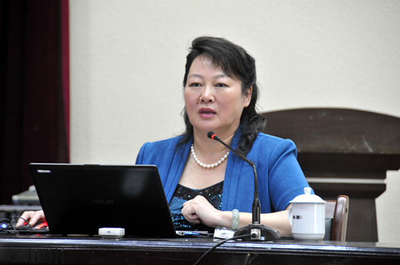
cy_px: 132
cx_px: 200
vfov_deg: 5.4
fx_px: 2829
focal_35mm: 255
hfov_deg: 8.1
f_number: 5.6
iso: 400
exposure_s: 1/4
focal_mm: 170
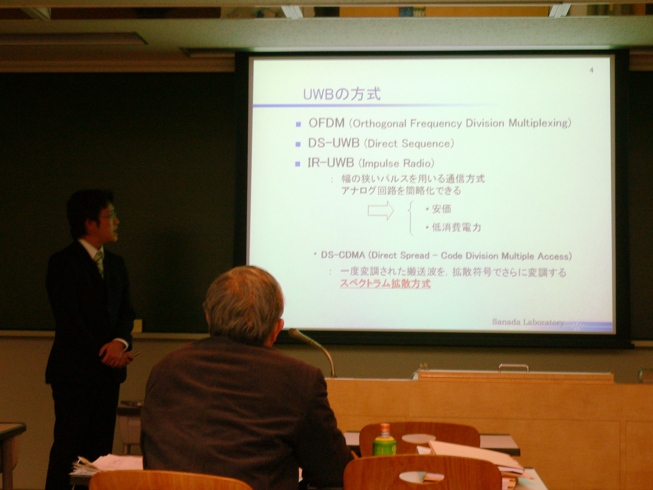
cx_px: 326
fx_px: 1245
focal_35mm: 66
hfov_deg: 29.4
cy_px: 245
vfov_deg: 22.3
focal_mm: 11
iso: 100
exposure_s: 1/20
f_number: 4
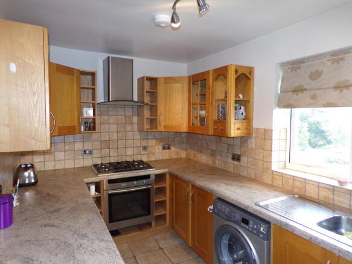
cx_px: 176
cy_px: 132
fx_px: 244
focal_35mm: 24
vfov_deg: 56.8
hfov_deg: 71.6
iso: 200
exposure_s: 1/34
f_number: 3
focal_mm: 4.3
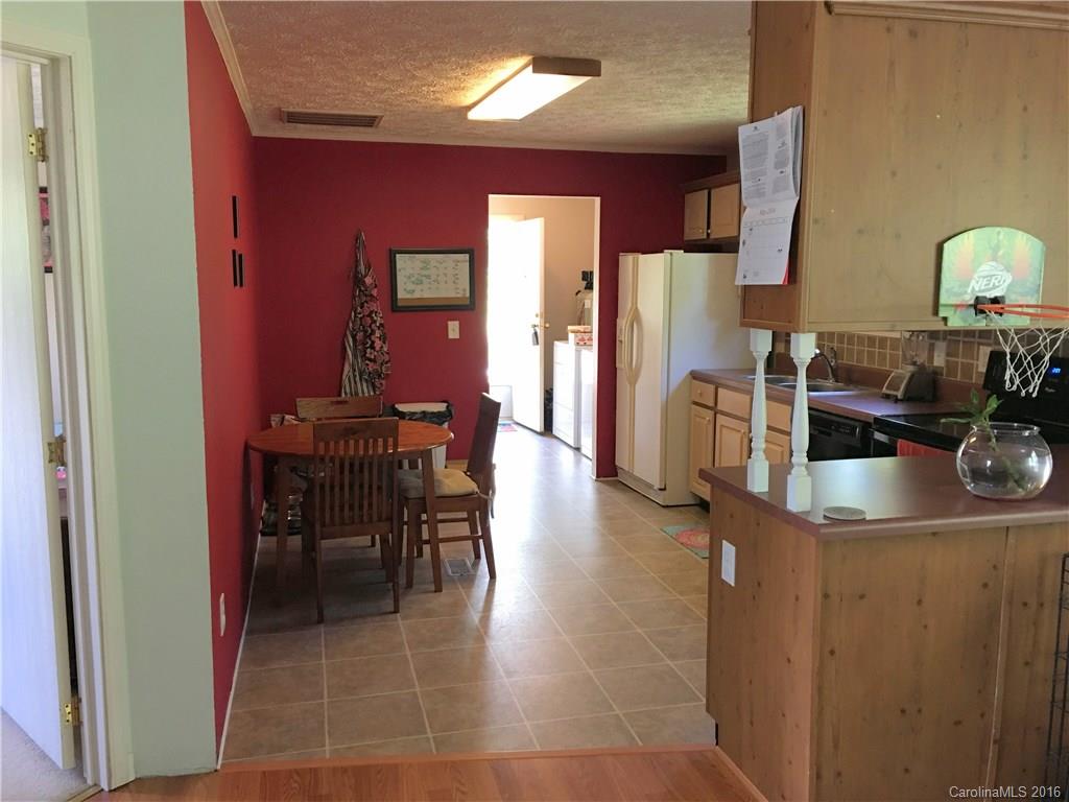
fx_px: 896
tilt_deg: -5.5
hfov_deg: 61.7
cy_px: 401
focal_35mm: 29
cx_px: 534
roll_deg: -0.7
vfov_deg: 48.2
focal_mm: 4.15
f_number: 2.2
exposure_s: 1/15
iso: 80
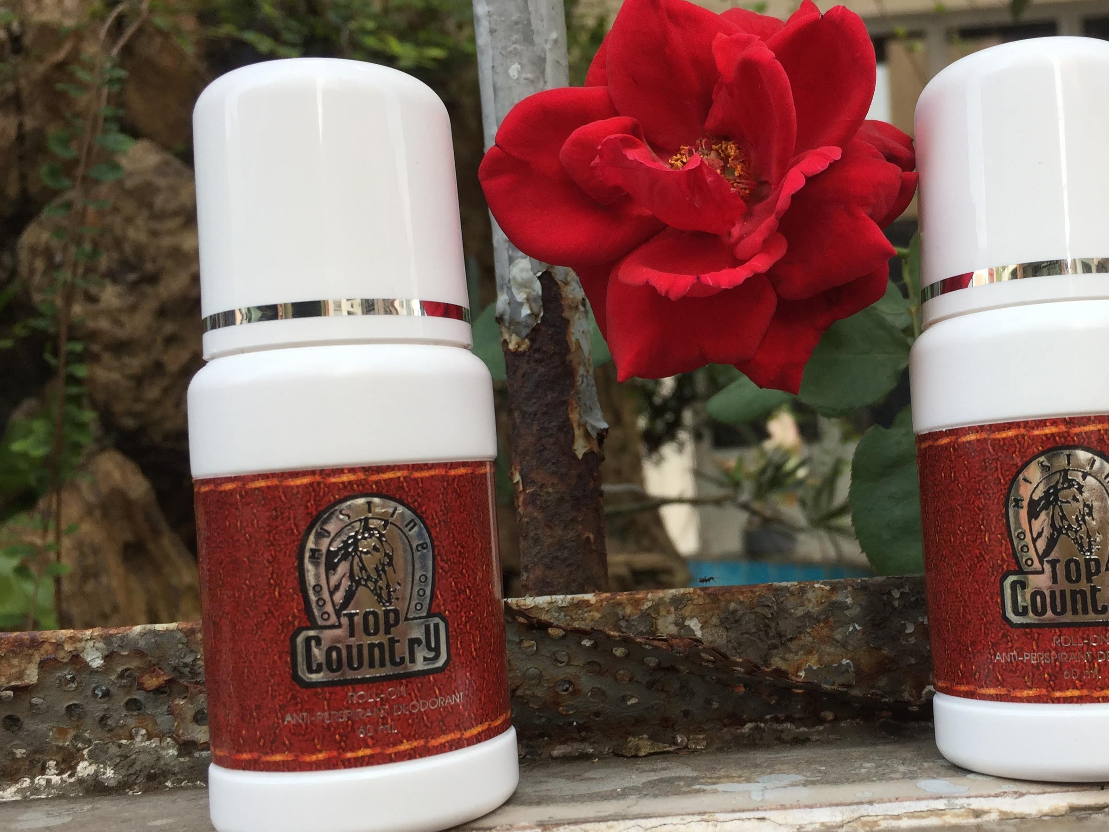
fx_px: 1217
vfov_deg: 37.7
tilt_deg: +4.9
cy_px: 443
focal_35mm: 38
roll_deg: +2.9
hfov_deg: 48.4
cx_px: 707
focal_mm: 4.15
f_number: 2.2
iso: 32
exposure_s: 1/265
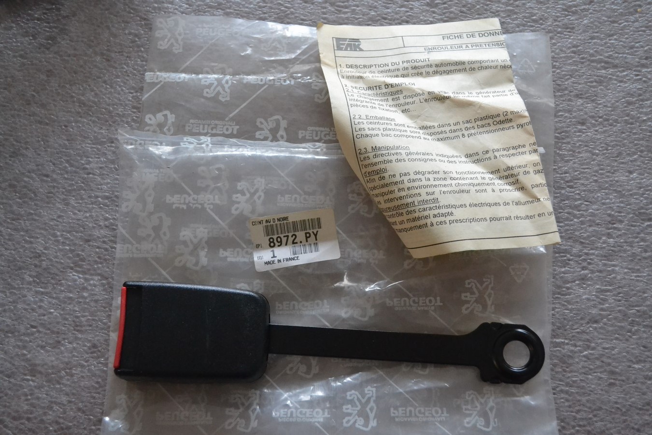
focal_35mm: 45
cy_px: 218
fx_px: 815
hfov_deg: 43.6
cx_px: 326
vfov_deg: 29.9
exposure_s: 1/60
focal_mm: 30
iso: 2800
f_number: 4.5
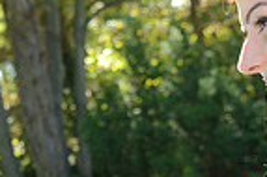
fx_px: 2030
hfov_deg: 7.5
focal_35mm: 274
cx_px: 91
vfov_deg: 5.0
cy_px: 196
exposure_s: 1/100
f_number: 5.6
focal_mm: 45
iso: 500
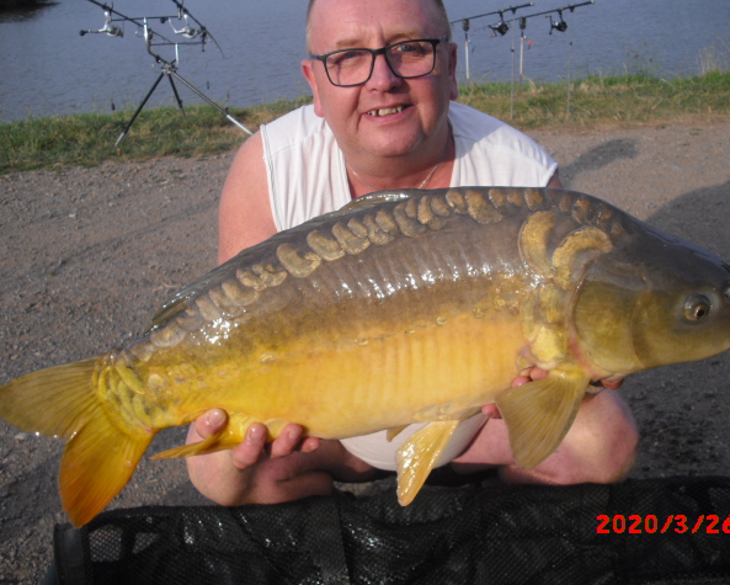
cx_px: 377
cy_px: 292
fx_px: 865
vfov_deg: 37.4
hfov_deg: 45.8
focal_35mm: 40
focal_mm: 6.2
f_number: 5.6
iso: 64
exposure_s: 1/125
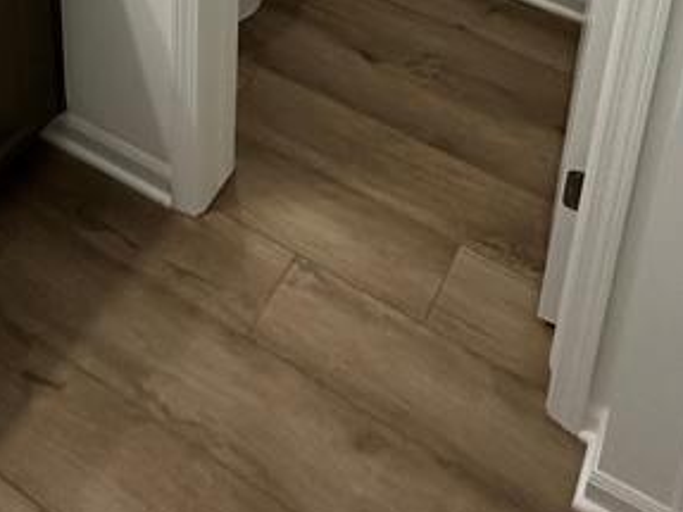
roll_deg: -4.1
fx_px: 986
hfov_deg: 38.2
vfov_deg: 20.9
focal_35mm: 50
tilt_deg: -19.7
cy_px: -388
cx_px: 371
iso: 125
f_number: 2.2
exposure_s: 1/99
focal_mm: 2.22
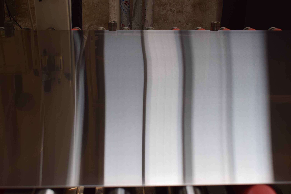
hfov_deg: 42.3
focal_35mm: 46
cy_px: 97
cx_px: 146
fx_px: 376
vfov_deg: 28.9
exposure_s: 1/160
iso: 400
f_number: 6.3
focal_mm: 31
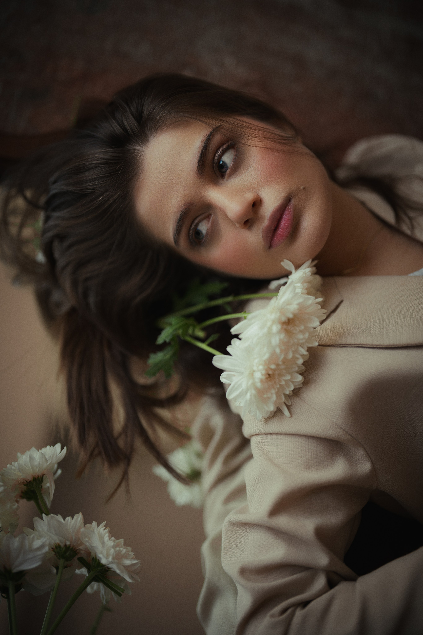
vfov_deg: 39.6
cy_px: 318
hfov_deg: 27.0
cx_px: 212
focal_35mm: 50
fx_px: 881
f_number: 1.2
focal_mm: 50
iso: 125
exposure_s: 1/400
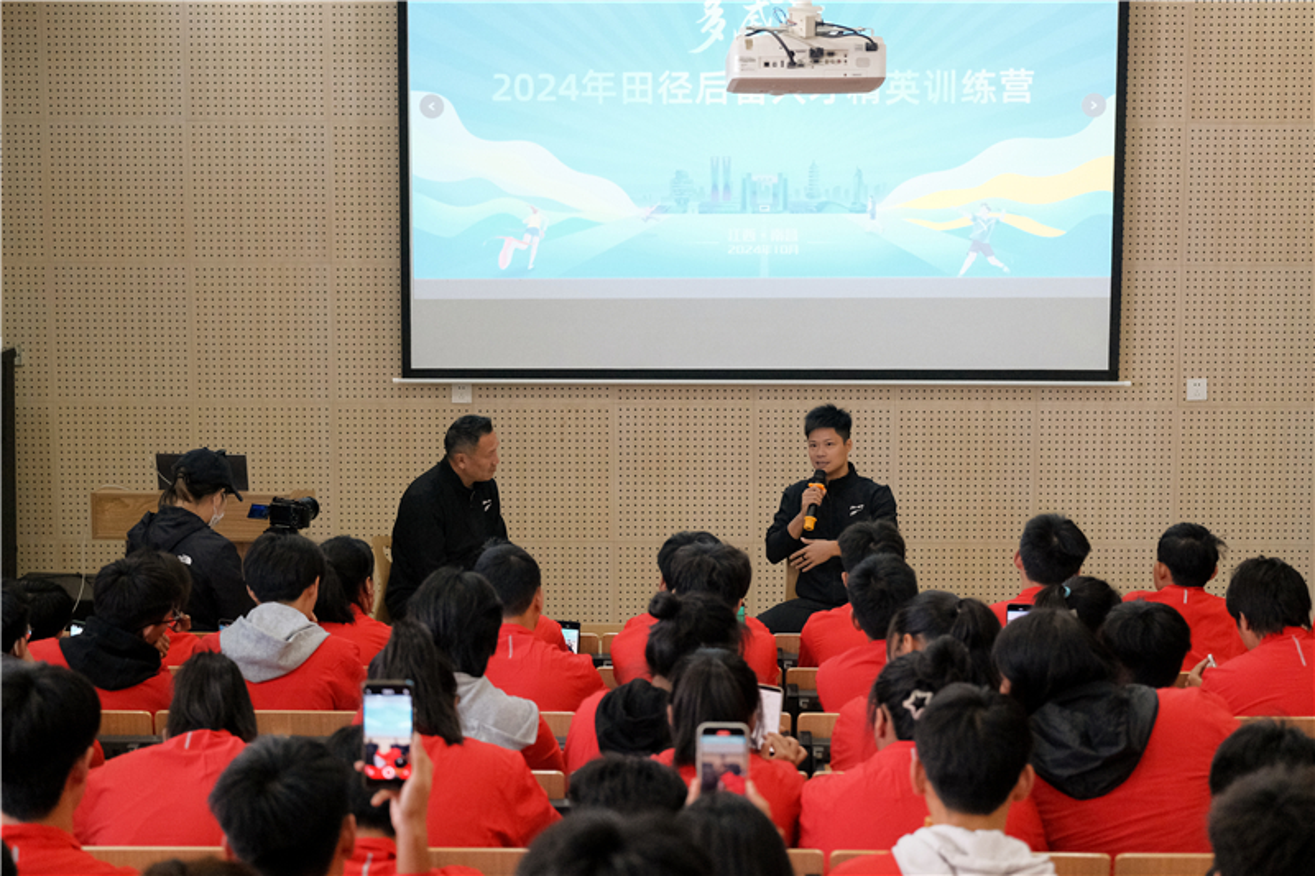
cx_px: 658
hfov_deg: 27.0
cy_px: 438
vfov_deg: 18.2
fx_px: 2739
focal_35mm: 75
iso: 2500
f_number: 2.8
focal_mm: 50
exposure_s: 1/160
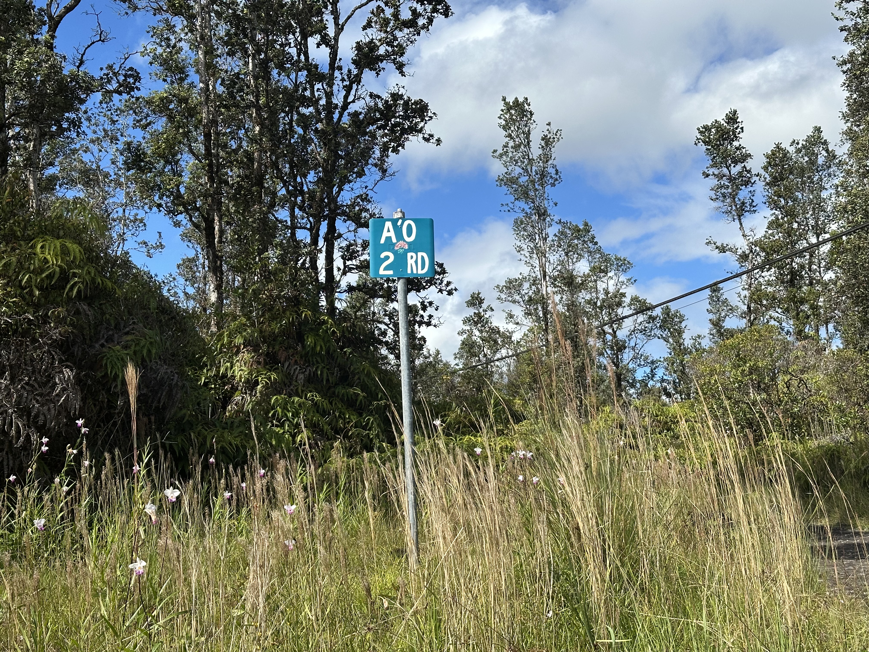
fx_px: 1205
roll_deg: +3.7
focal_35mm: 48
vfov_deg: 30.3
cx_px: 434
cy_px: 326
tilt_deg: +9.0
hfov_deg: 39.7
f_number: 1.78
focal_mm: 6.86
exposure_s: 1/3367
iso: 64
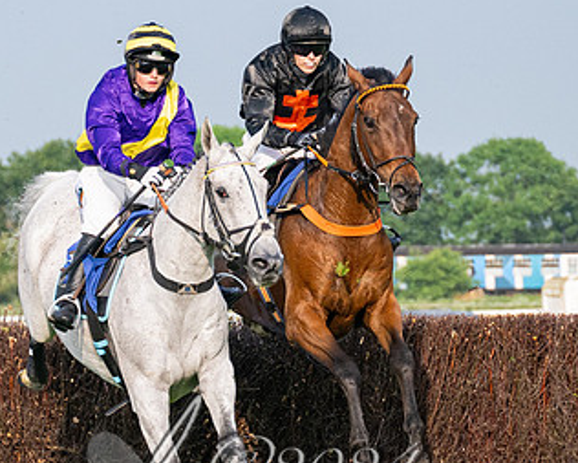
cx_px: 108
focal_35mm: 357
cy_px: 294
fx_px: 6109
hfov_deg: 5.4
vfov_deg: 4.3
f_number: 4
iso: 400
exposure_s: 1/4000
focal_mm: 98
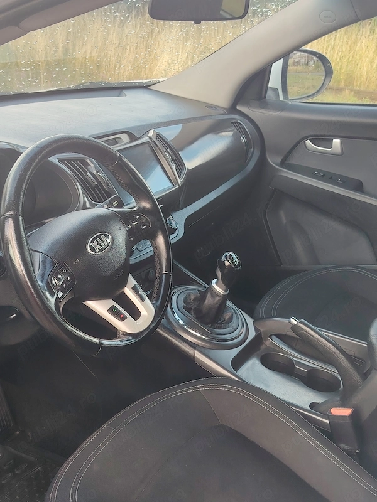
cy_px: 251
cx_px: 188
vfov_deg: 42.9
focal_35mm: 44
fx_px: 639
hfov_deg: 32.9
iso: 184
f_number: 1.75
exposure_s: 1/100
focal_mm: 5.25
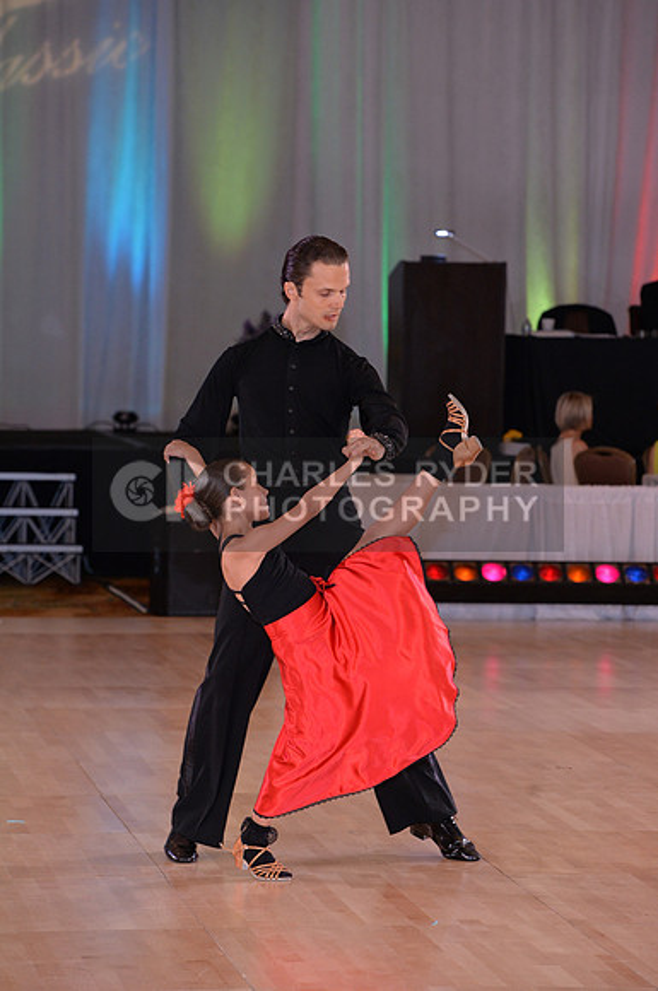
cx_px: 329
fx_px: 3987
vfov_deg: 14.2
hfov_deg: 9.4
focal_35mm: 145
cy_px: 496
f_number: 5.6
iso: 2000
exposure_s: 1/250
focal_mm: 145
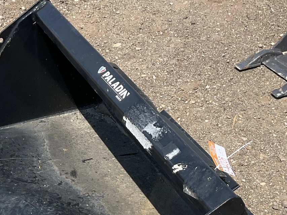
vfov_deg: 21.1
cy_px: 203
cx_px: 78
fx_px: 564
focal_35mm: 68
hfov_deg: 28.2
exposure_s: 1/1250
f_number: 1.8
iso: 25
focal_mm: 3
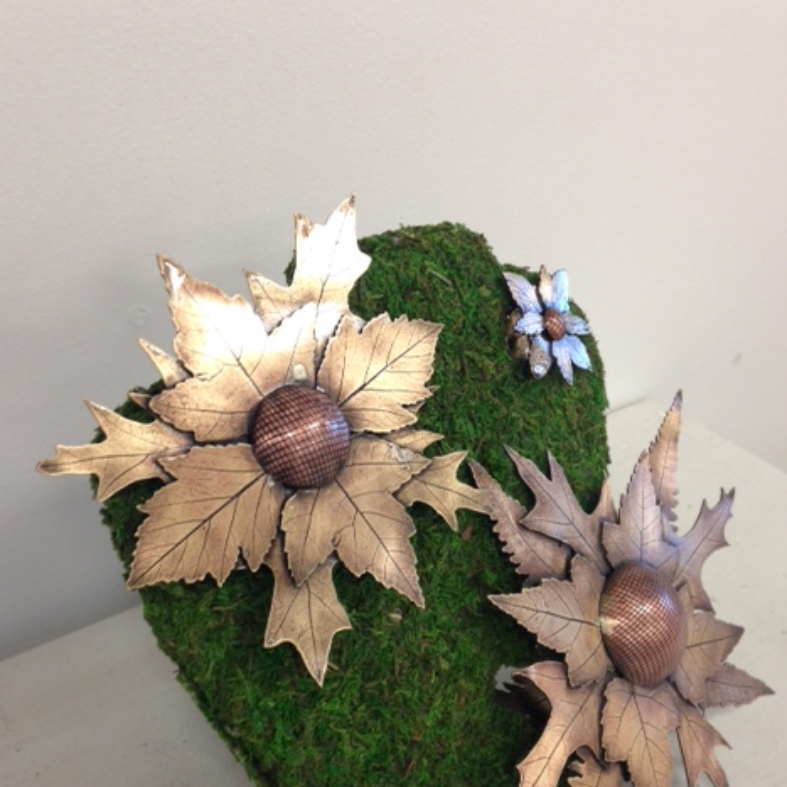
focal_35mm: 40
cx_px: 388
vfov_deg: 41.4
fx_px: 1029
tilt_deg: -38.4
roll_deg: -3.1
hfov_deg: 41.9
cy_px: 509
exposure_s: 1/20
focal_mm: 4.12
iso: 64
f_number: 2.4
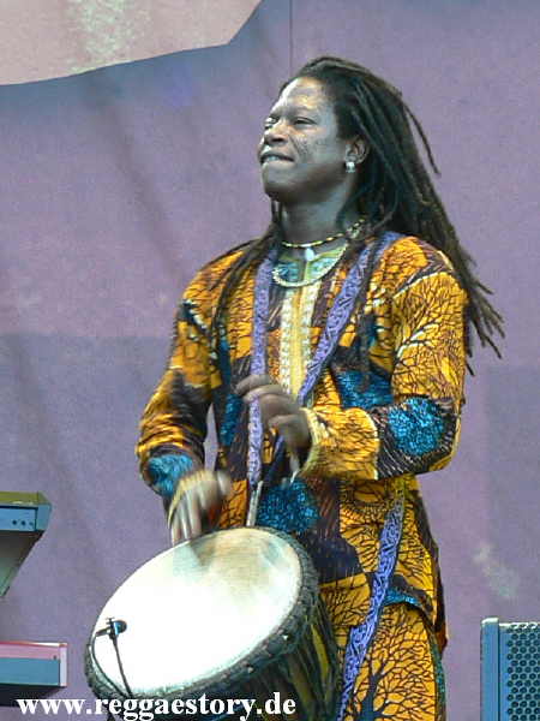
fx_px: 1435
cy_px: 360
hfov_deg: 21.3
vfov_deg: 28.2
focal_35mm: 69
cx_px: 270
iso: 100
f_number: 3.2
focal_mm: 11.8
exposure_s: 1/30
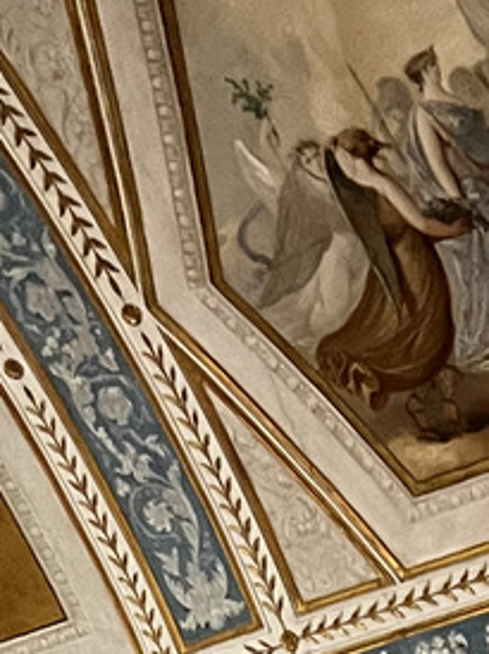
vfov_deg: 10.1
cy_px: 1883
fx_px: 2867
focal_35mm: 152
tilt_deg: +3.4
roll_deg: +1.2
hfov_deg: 9.7
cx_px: 496
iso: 250
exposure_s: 1/50
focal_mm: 5.7
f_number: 1.5
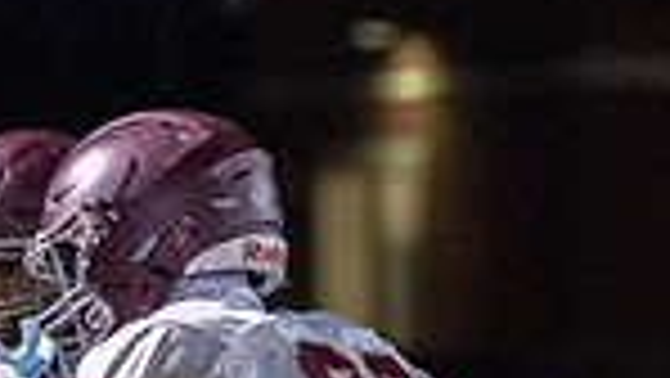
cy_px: 780
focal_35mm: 769
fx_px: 13669
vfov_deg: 1.6
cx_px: 503
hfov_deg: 2.8
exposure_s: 1/1000
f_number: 2.8
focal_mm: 120
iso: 3200
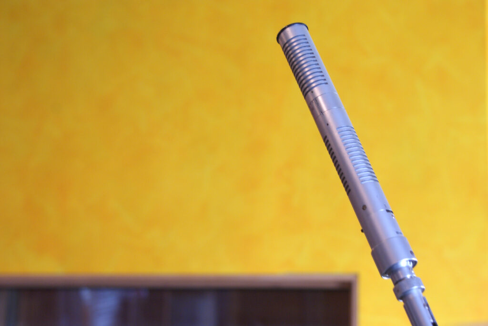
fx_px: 1018
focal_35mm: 75
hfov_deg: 27.0
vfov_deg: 18.2
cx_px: 244
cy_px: 163
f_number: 5.6
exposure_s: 1/6
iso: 400
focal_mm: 50
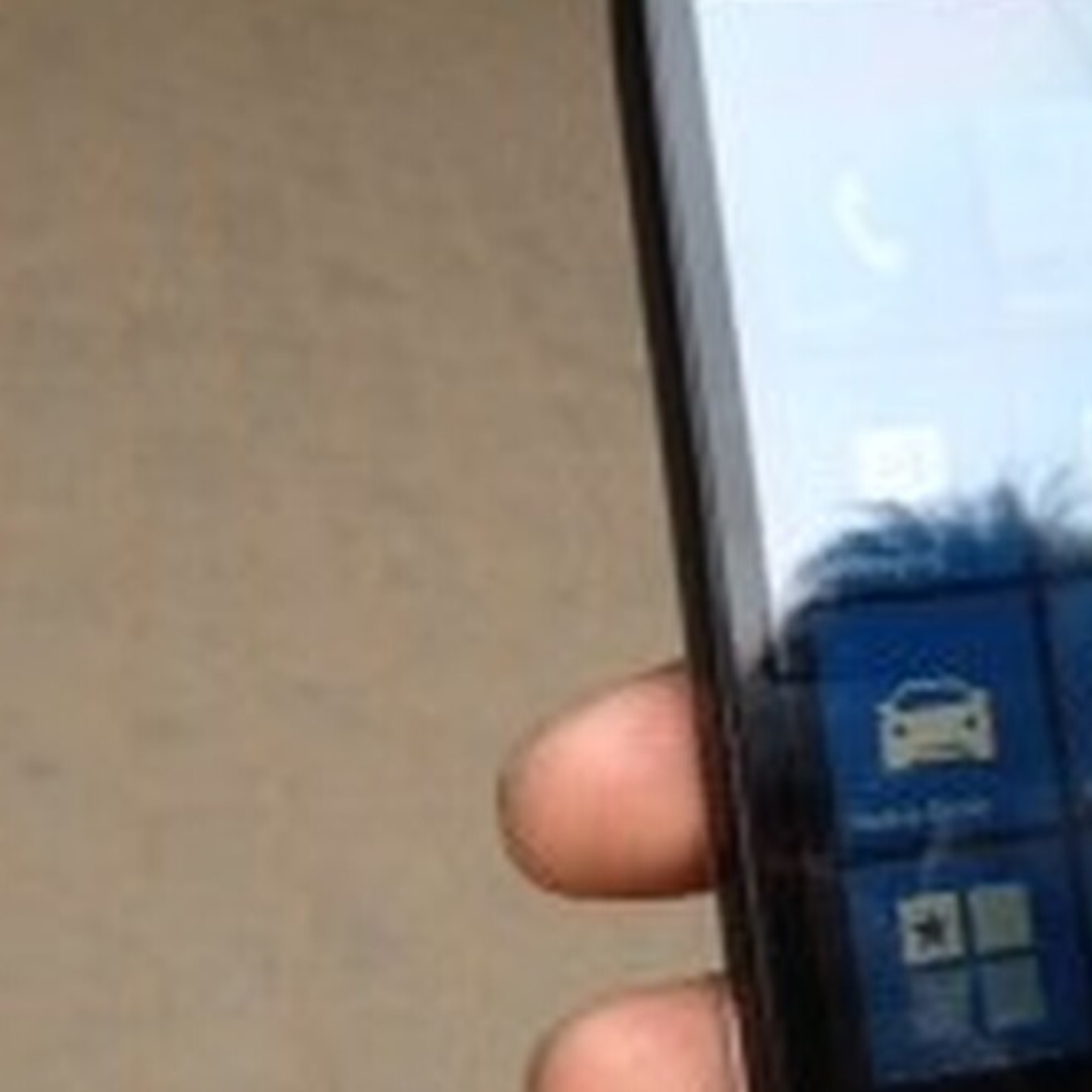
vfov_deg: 24.3
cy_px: 454
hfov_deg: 24.2
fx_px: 2534
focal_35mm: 71
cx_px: 748
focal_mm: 4.28
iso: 64
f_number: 2.4
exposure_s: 1/135
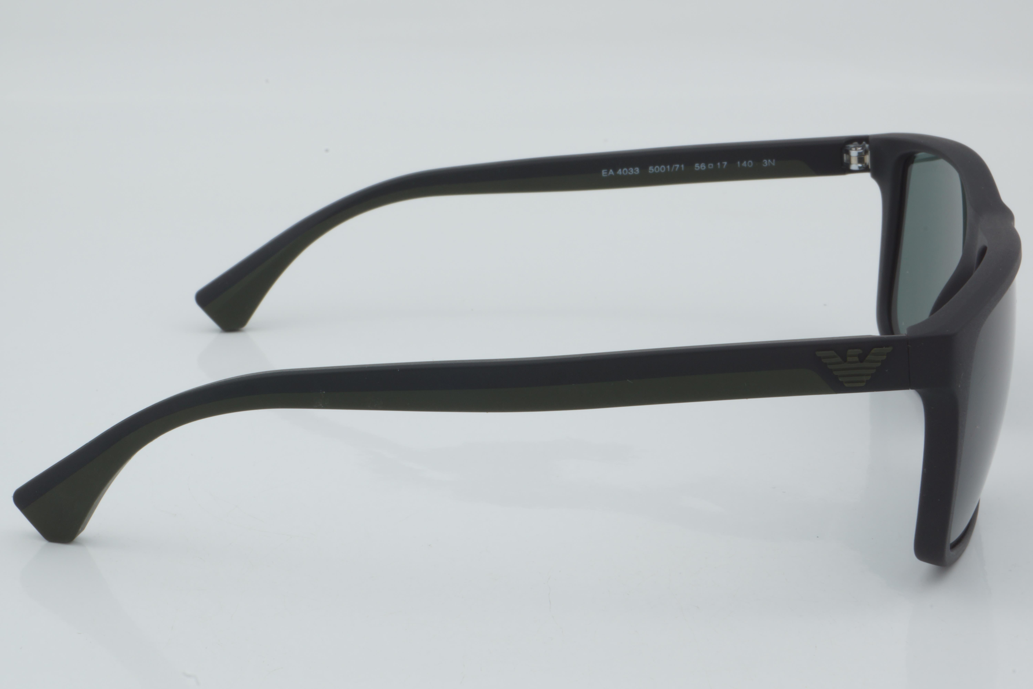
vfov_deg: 18.2
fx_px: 2152
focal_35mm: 75
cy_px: 344
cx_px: 516
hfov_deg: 27.0
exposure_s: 1/3
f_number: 32
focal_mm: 50
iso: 100
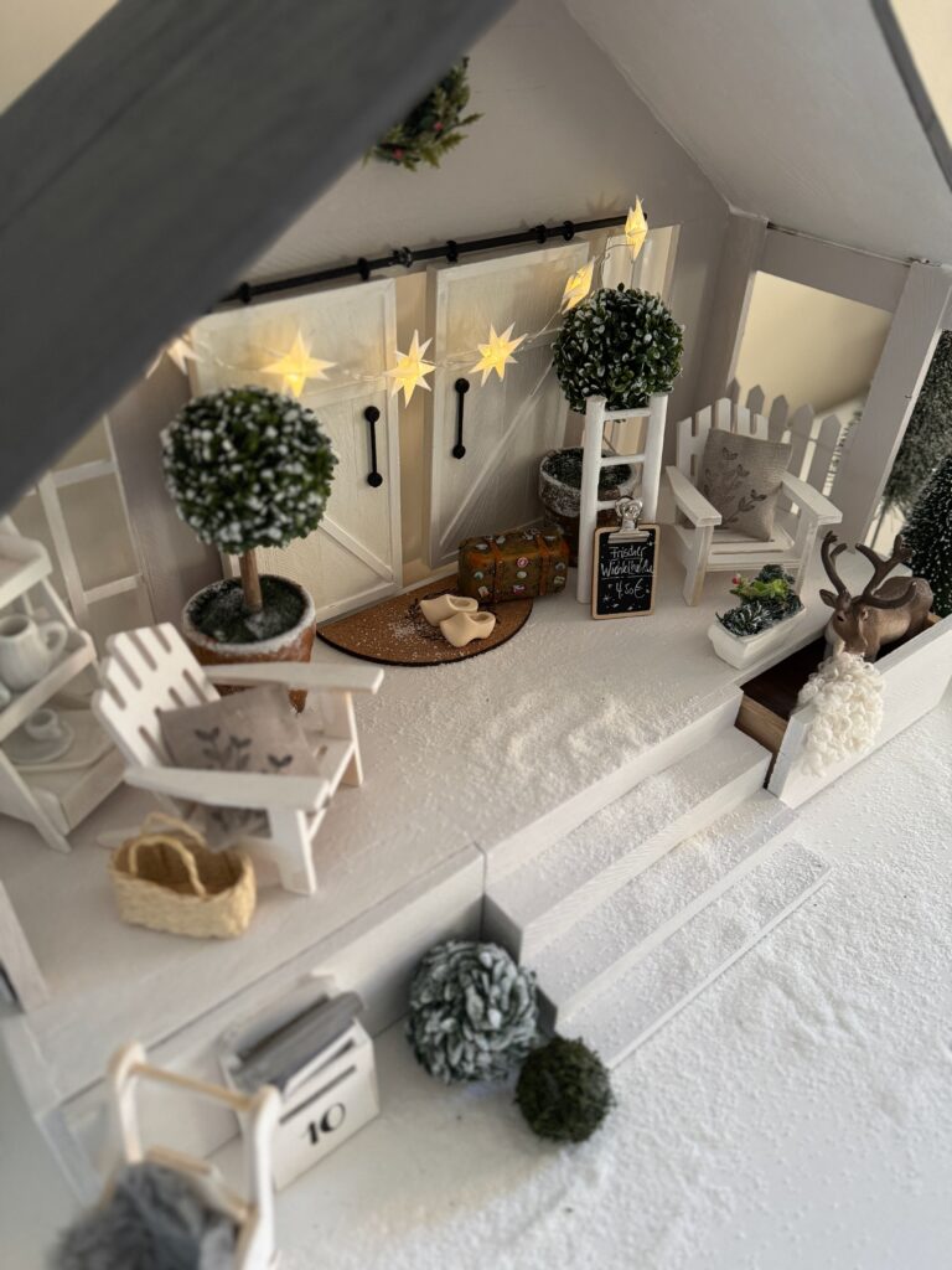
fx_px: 880
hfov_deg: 56.8
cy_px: 635
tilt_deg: -36.5
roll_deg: -2.4
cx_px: 476
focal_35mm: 24
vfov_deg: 71.6
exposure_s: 1/60
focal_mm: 6.76
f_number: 1.78
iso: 640
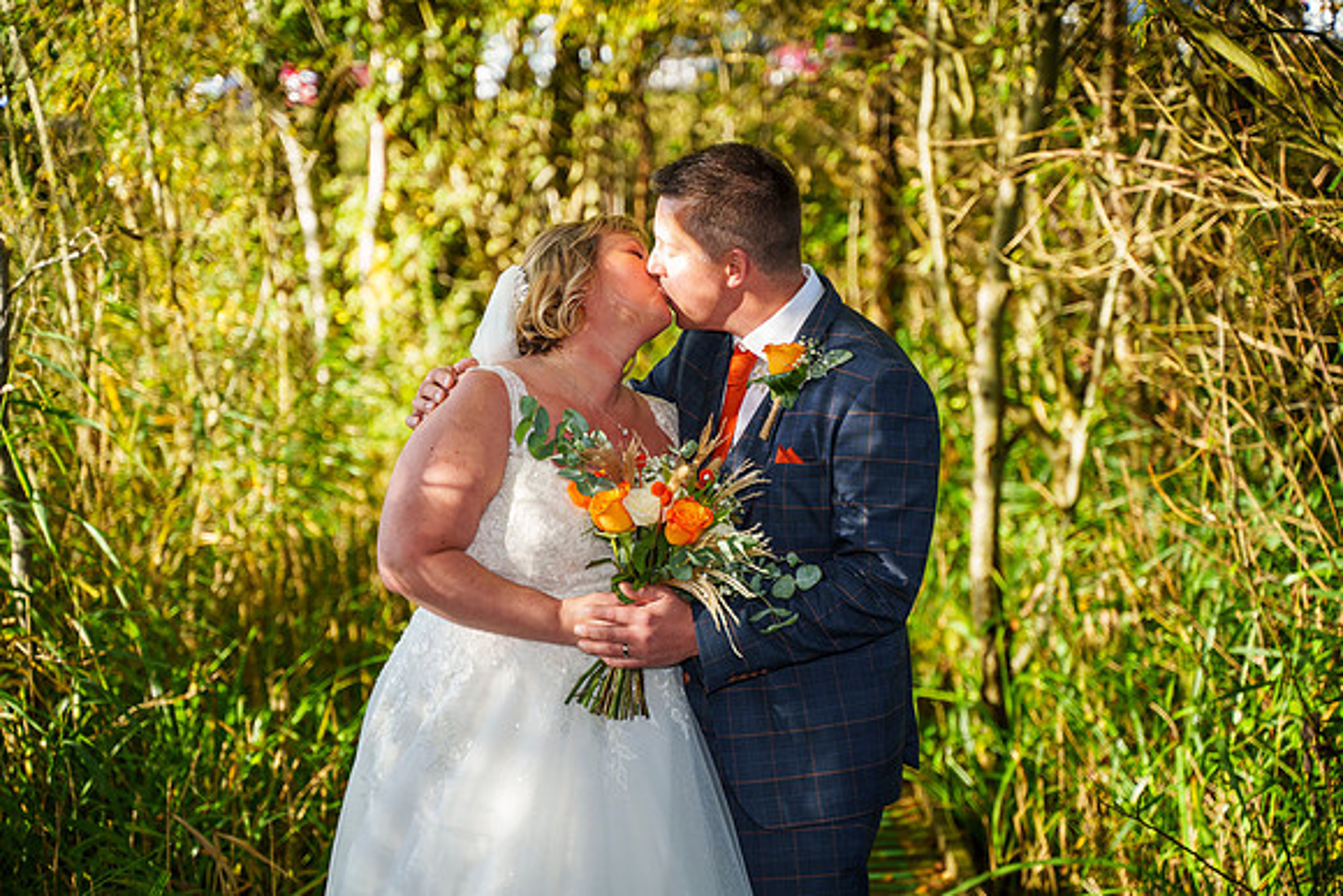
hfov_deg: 27.0
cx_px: 672
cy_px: 448
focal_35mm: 75
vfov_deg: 18.2
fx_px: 2798
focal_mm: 75
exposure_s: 1/640
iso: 400
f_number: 3.2
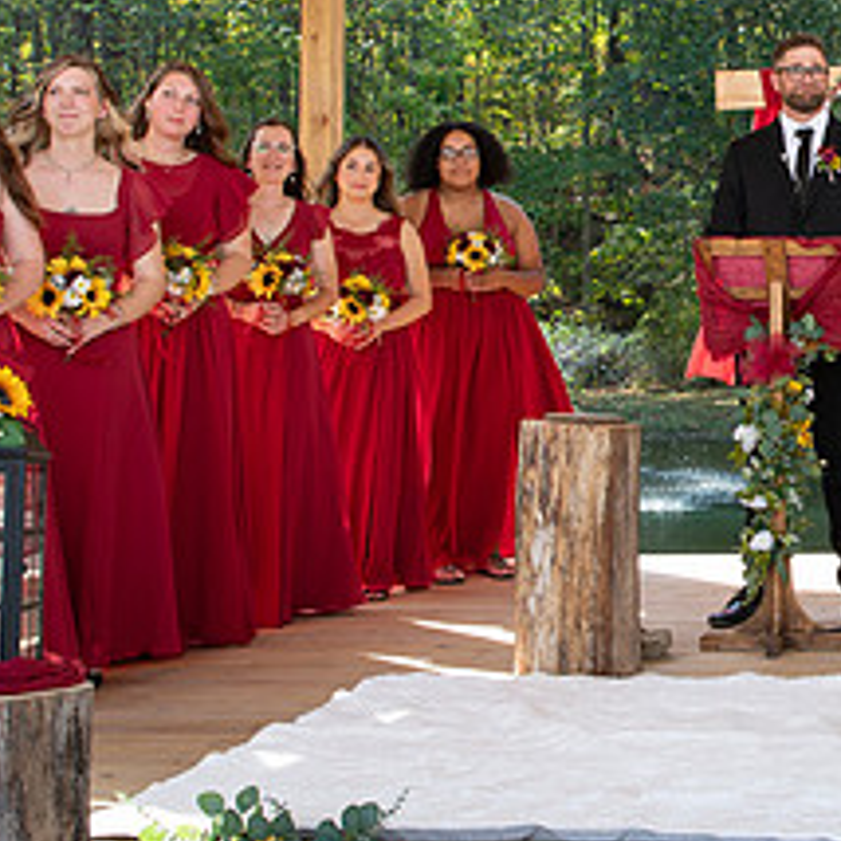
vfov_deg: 26.5
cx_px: 958
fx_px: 1759
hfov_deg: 24.8
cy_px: 211
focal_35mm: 64
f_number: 5
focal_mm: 24
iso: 320
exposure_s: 1/200
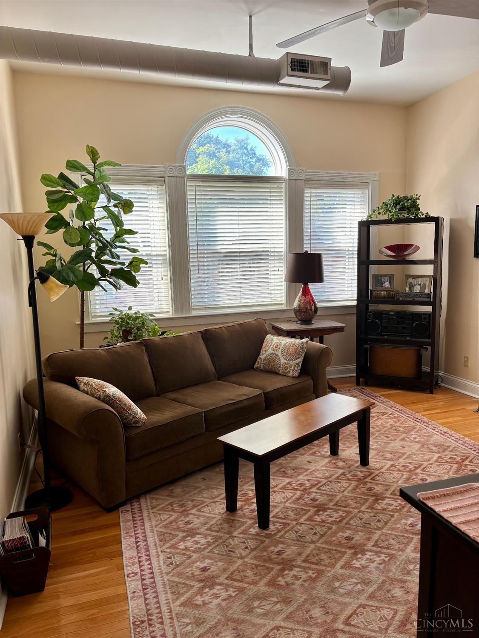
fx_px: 479
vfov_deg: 67.3
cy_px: 319
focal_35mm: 26
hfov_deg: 53.1
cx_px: 240
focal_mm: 5.96
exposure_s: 1/136
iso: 32
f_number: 1.6
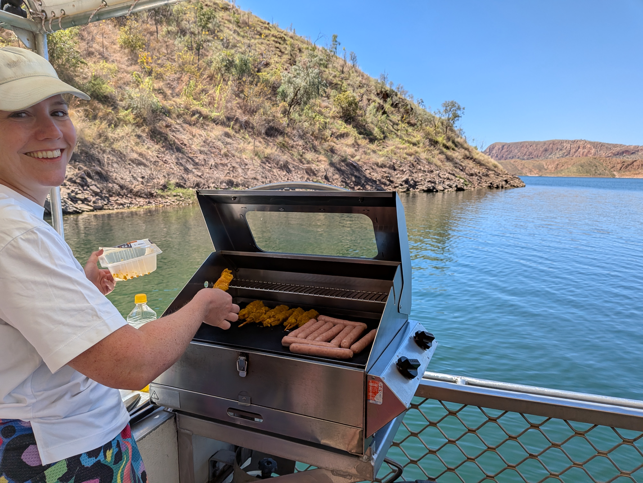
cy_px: 242
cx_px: 322
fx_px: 446
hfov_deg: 71.6
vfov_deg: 56.8
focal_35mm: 24
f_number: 1.7
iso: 29
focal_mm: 4.53
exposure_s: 1/1041
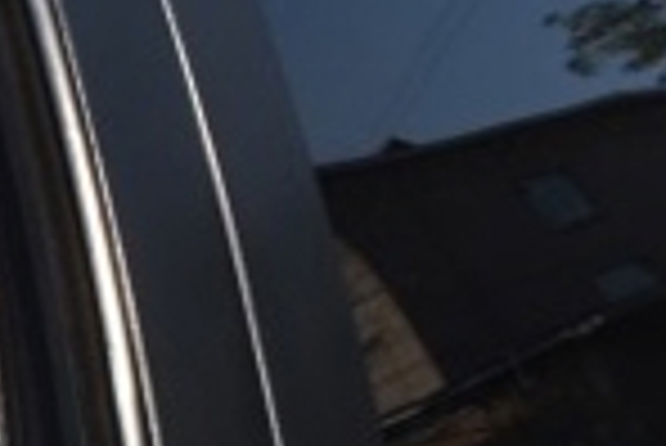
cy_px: 604
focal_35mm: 152
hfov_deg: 11.5
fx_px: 2815
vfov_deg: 8.9
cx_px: -846
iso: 100
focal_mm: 20
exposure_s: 1/200
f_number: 13
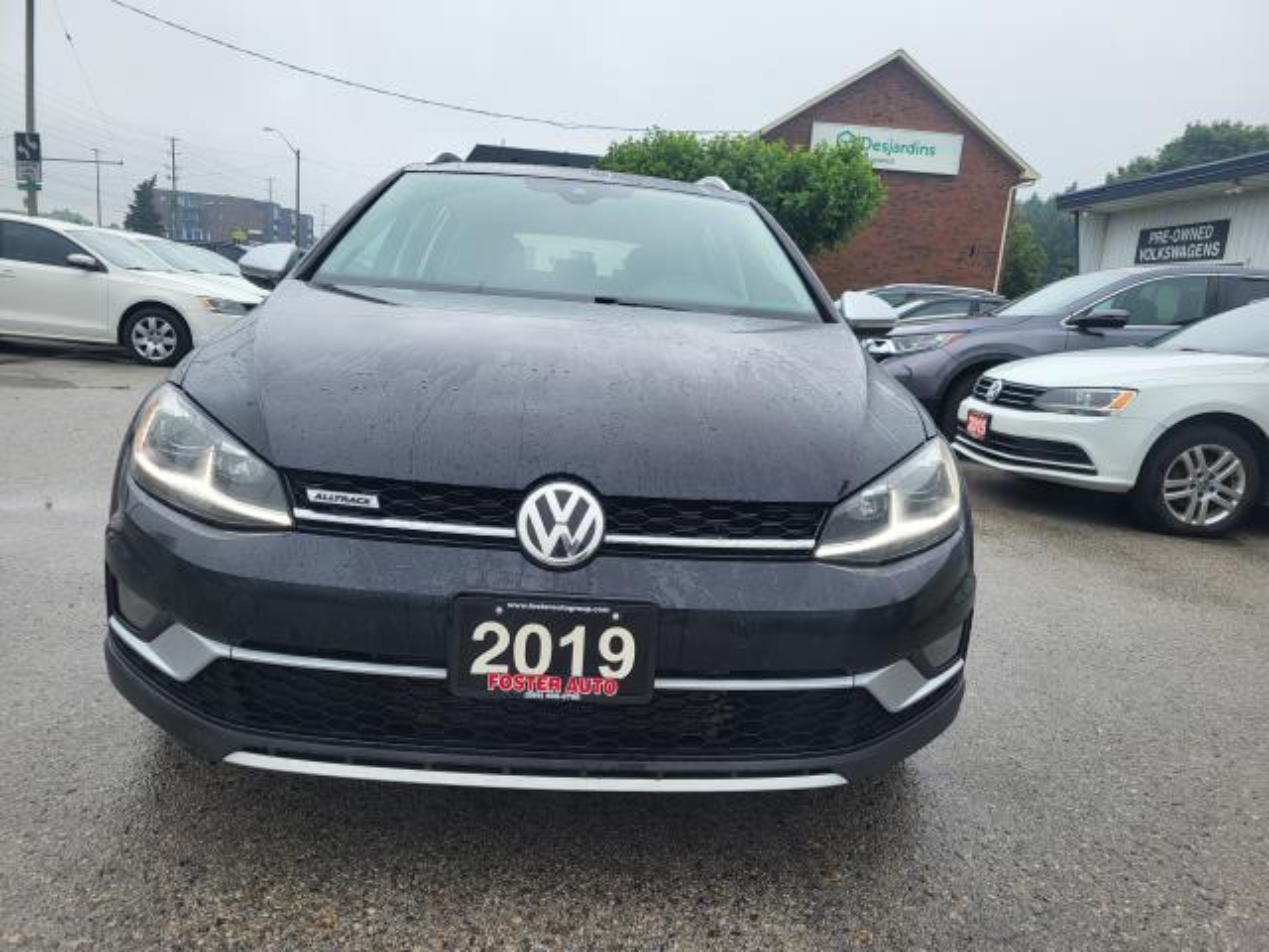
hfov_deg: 67.3
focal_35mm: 26
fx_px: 953
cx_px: 634
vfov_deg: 53.1
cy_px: 476
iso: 40
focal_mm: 5.4
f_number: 1.8
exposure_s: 1/981
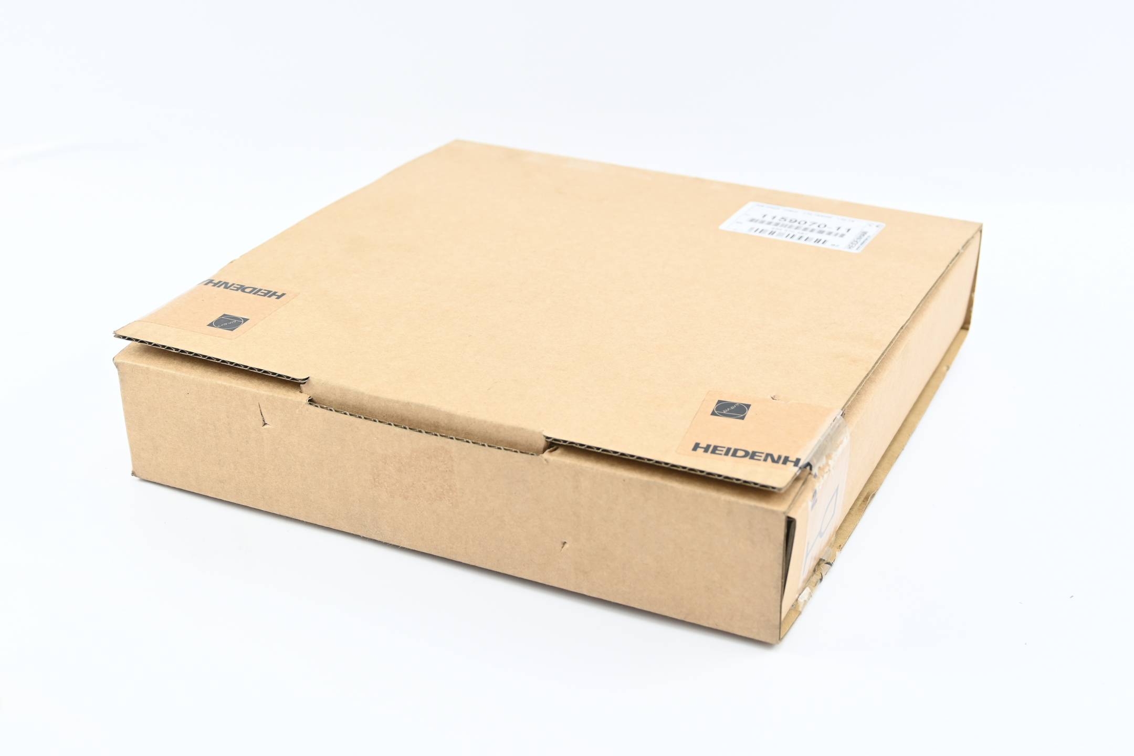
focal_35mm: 50
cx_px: 567
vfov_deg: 27.3
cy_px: 378
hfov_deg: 40.0
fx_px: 1559
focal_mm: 33
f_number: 5
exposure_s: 1/50
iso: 200
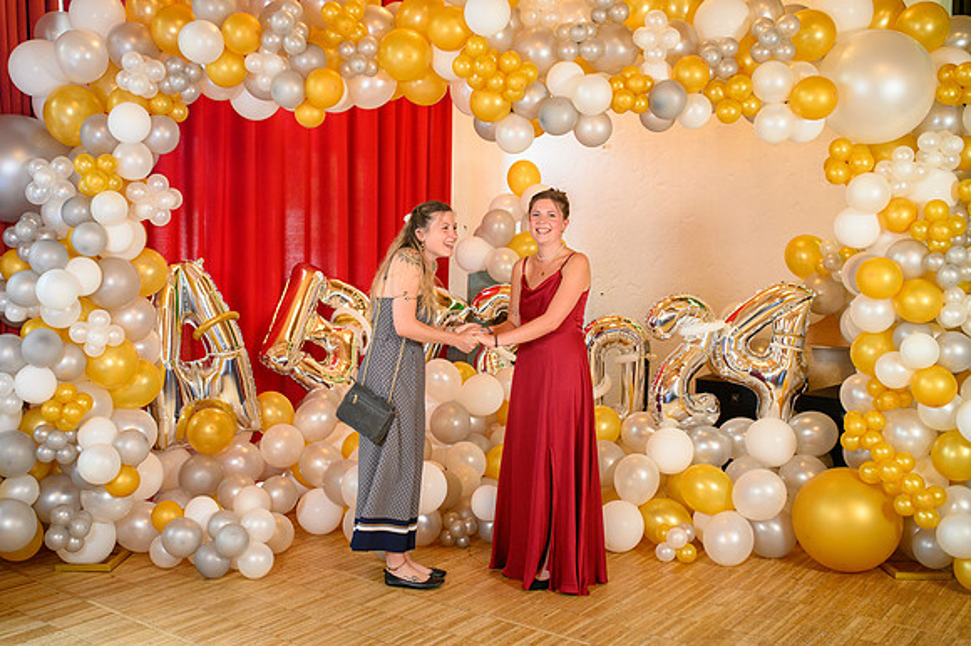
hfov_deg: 50.5
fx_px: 1027
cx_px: 442
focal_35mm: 38
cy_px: 300
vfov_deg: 34.9
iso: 1250
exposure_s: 1/100
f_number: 3.5
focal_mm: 35
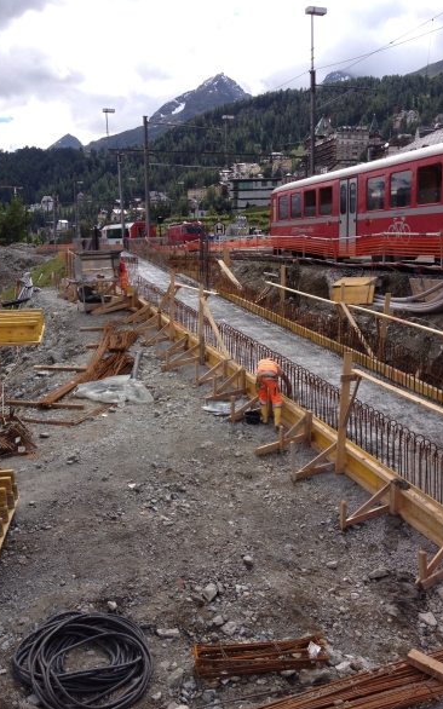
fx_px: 734
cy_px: 361
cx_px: 235
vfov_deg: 51.5
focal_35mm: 38
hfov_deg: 33.6
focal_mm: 4.28
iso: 50
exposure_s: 1/1284
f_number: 2.4
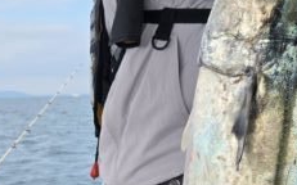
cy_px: 155
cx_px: 149
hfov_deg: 25.5
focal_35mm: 81
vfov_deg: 15.9
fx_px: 655
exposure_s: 1/852
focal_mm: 5.4
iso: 25
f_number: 1.8
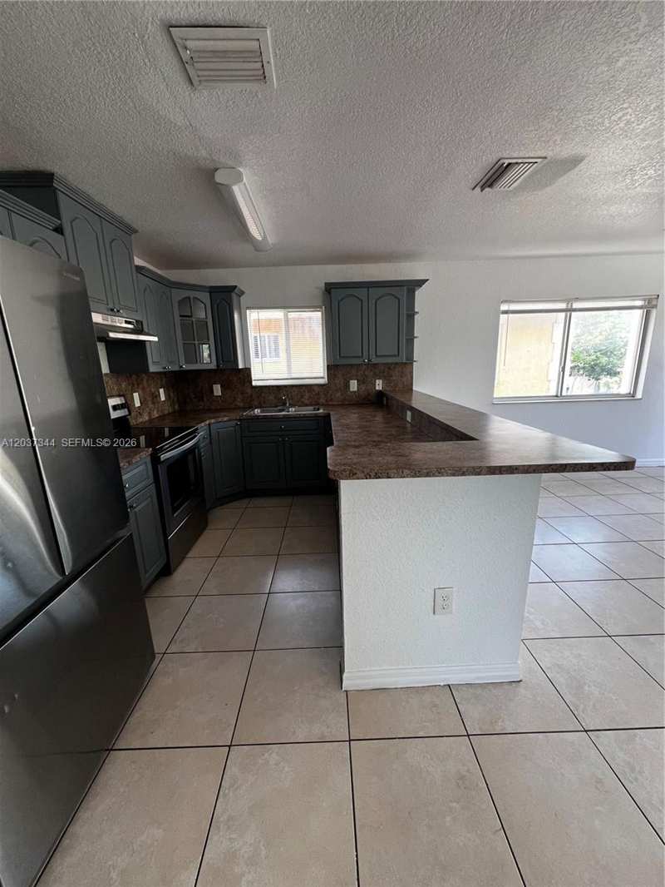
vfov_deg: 106.2
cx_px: 332
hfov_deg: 89.9
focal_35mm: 13
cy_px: 444
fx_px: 333
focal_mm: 1.57
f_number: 1.8
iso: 100
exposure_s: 1/99
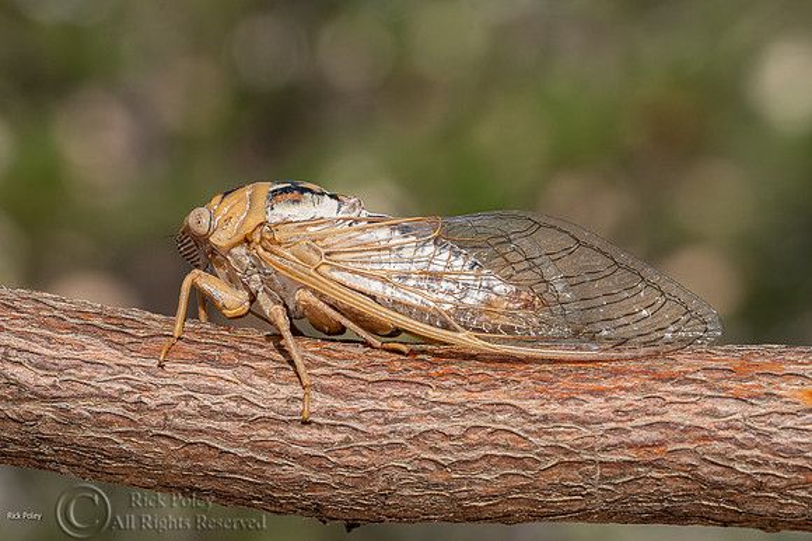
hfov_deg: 14.4
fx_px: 3204
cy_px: 285
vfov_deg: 9.6
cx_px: 427
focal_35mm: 142
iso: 200
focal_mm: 90
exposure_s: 1/125
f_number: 11
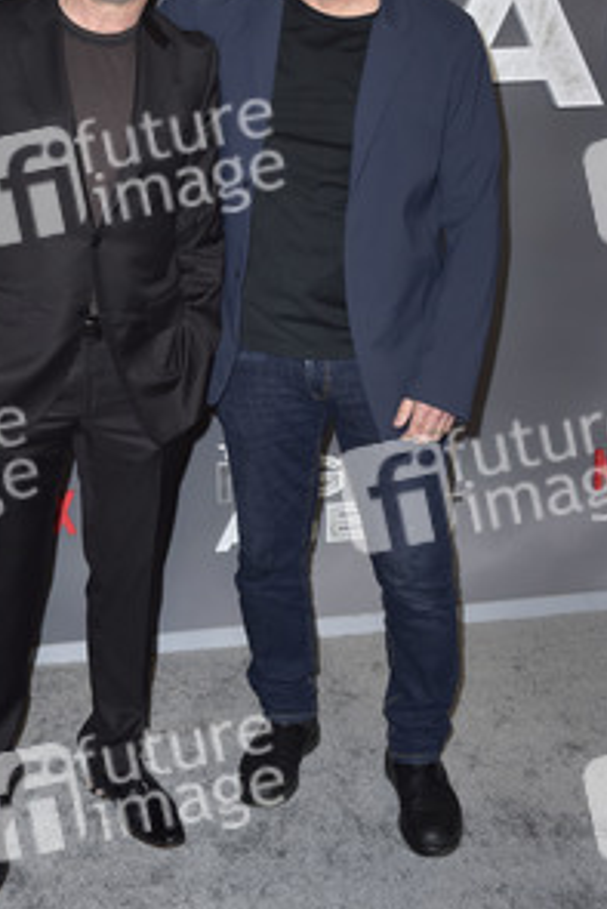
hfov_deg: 23.7
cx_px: 217
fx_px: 1440
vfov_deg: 34.8
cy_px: 327
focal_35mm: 57
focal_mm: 42
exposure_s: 1/250
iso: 400
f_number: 6.3
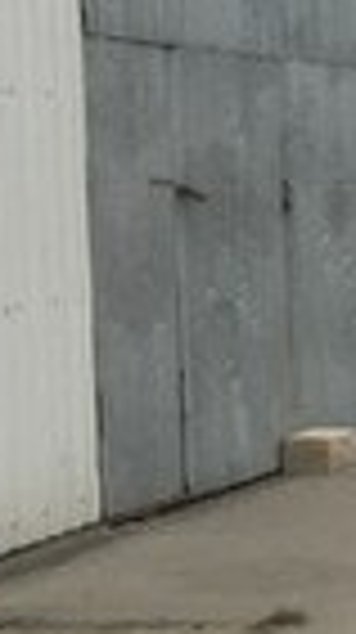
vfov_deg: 14.5
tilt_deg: -5.2
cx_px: 1347
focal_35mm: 148
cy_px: 429
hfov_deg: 6.7
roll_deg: -1.7
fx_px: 2491
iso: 32
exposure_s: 1/1014
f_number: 2.2
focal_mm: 4.15
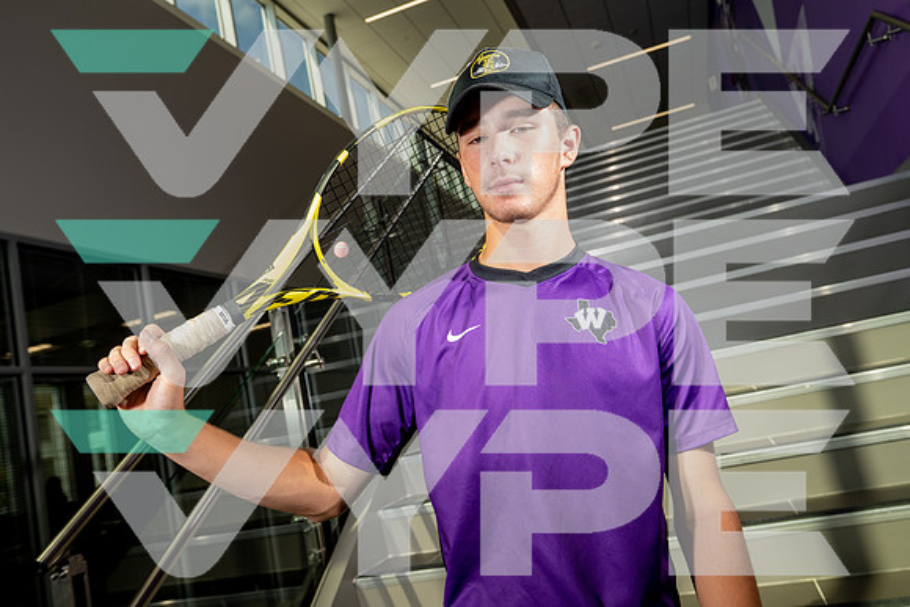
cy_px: 304
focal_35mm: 30
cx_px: 455
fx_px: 758
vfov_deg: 43.6
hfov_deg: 61.9
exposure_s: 1/250
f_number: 6.3
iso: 320
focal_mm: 30
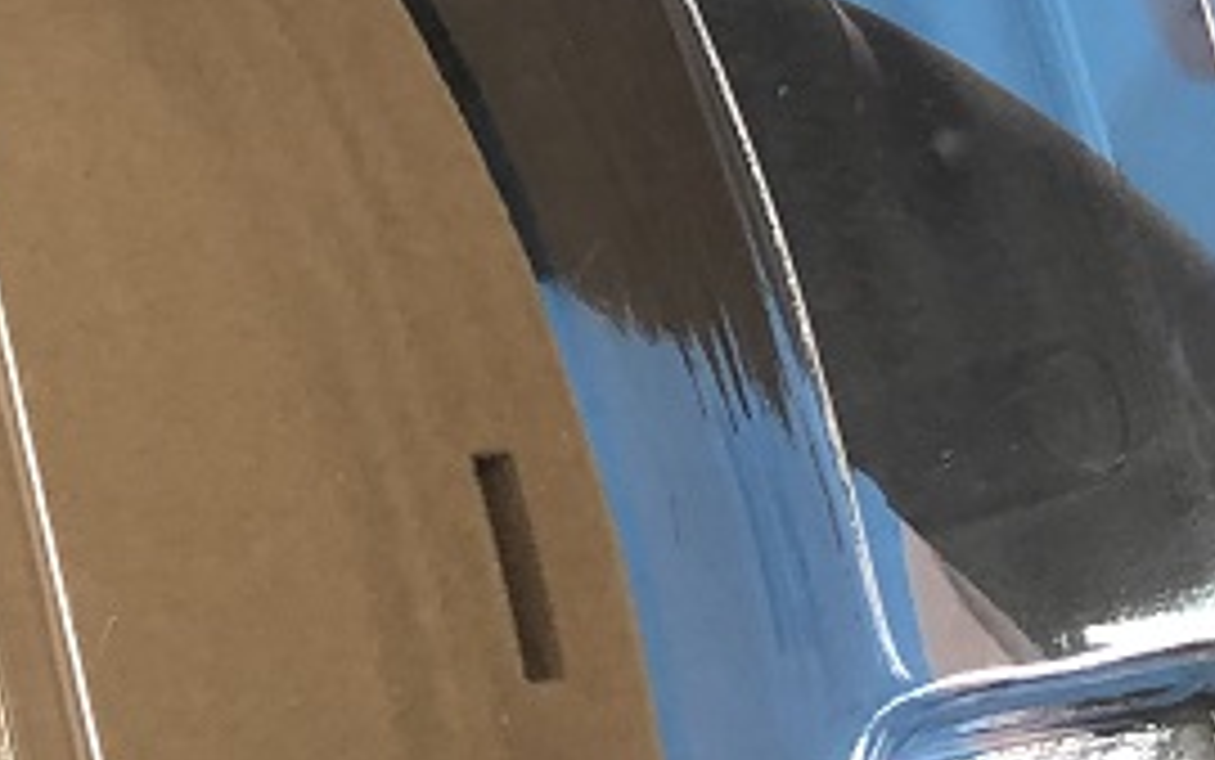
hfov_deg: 14.9
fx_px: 4406
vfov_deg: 9.9
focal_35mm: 133
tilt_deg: -74.6
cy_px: 301
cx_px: -428
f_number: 1.8
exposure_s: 1/33
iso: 25
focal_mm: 3.99
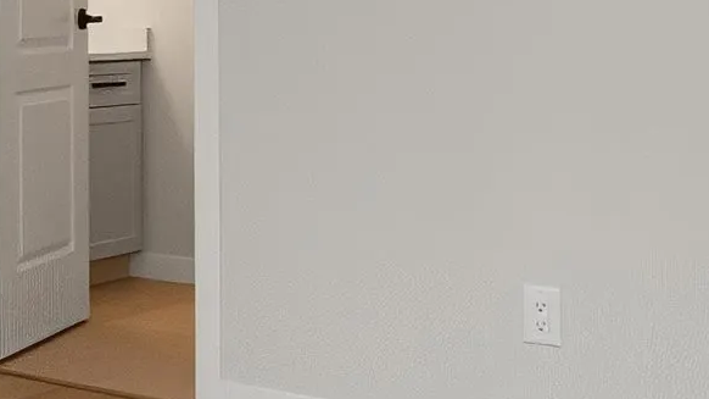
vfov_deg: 14.4
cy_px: 35
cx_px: -247
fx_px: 1560
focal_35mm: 83
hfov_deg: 22.5
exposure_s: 1/50
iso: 320
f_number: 8
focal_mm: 10
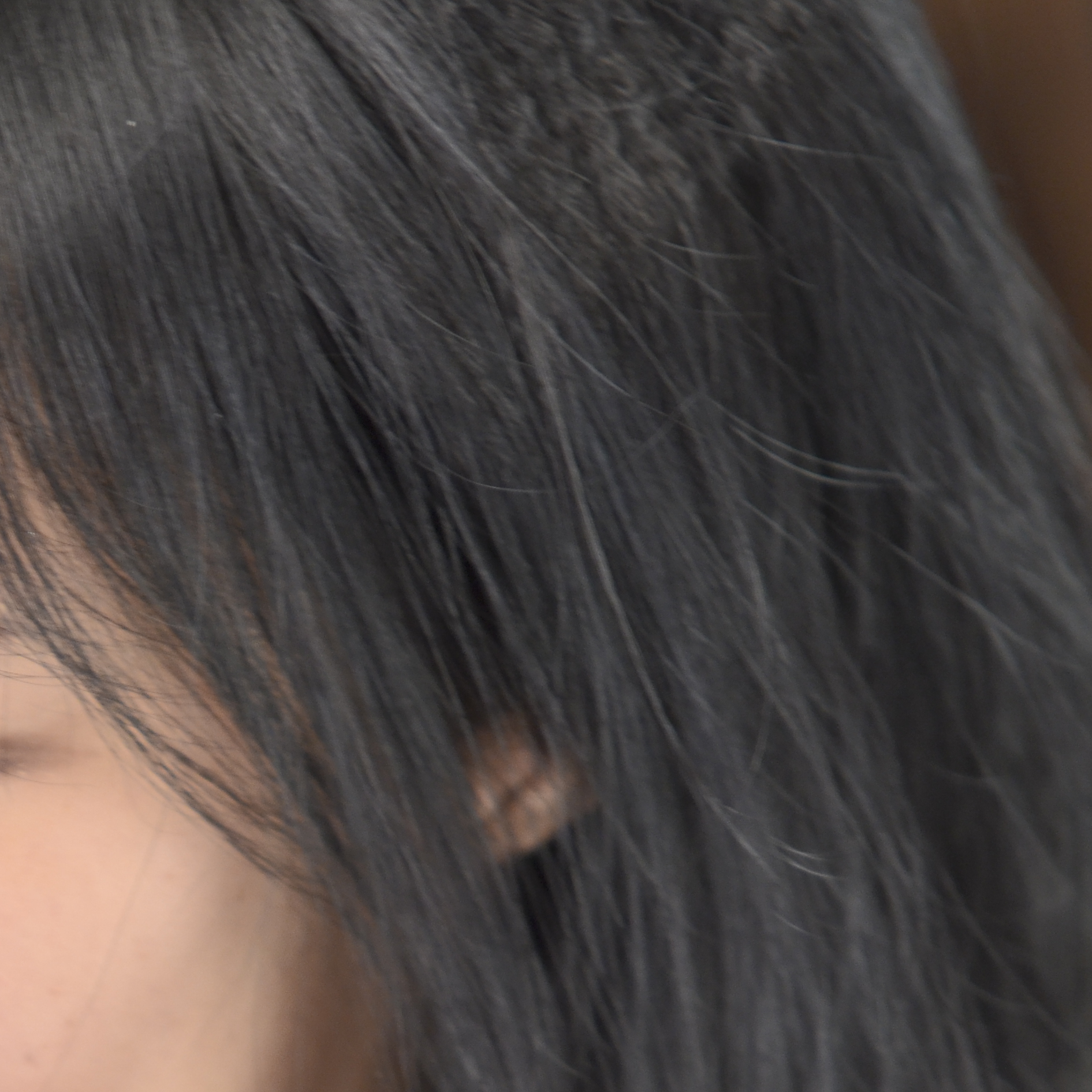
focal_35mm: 663
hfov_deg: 2.6
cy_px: 813
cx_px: -180
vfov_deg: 2.6
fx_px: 23663
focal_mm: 200
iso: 400
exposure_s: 1/160
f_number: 4
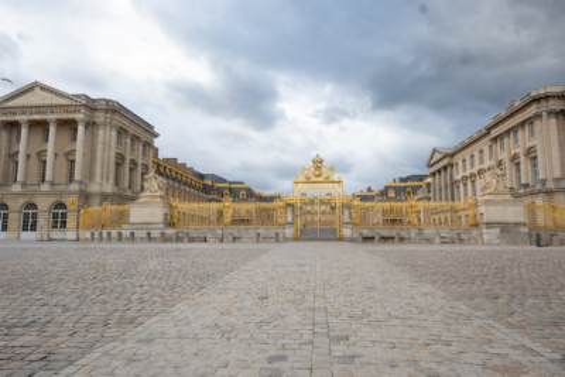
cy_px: 188
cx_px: 282
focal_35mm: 24
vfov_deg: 53.2
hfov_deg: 73.7
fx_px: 377
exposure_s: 1/250
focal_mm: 16
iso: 200
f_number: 7.1
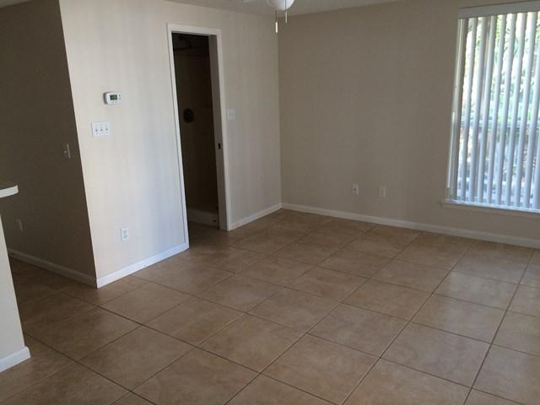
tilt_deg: -16.4
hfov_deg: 61.7
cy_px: 202
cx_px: 270
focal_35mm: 29
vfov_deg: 48.2
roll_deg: +2.2
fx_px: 452
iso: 50
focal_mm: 4.15
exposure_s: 1/30
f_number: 2.2
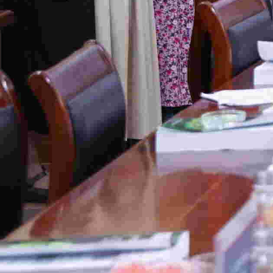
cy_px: -279
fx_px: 2275
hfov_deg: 6.4
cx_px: 735
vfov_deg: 6.6
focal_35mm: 255
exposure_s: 1/160
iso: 1600
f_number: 4
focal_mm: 48
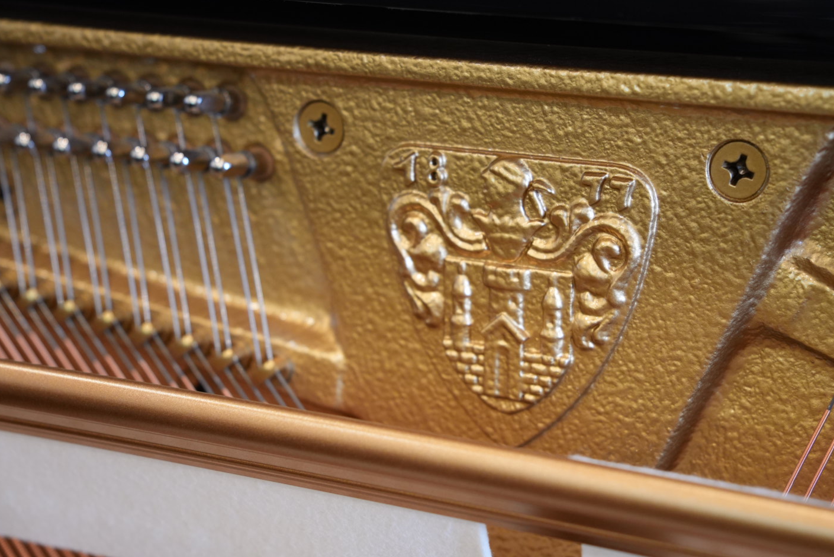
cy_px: 265
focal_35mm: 71
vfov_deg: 19.3
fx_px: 1635
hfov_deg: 28.6
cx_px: 471
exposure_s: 1/80
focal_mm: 41
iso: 1000
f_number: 2.8
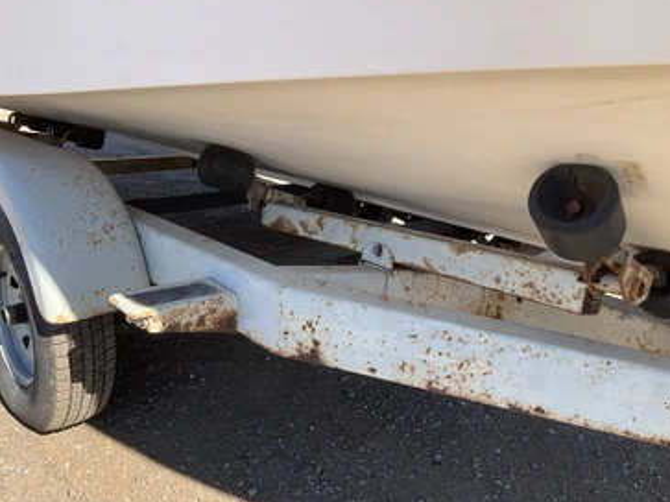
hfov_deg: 56.8
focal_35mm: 32
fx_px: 619
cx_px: 308
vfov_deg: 44.1
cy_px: 268
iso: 25
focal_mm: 3
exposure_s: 1/627
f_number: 1.8
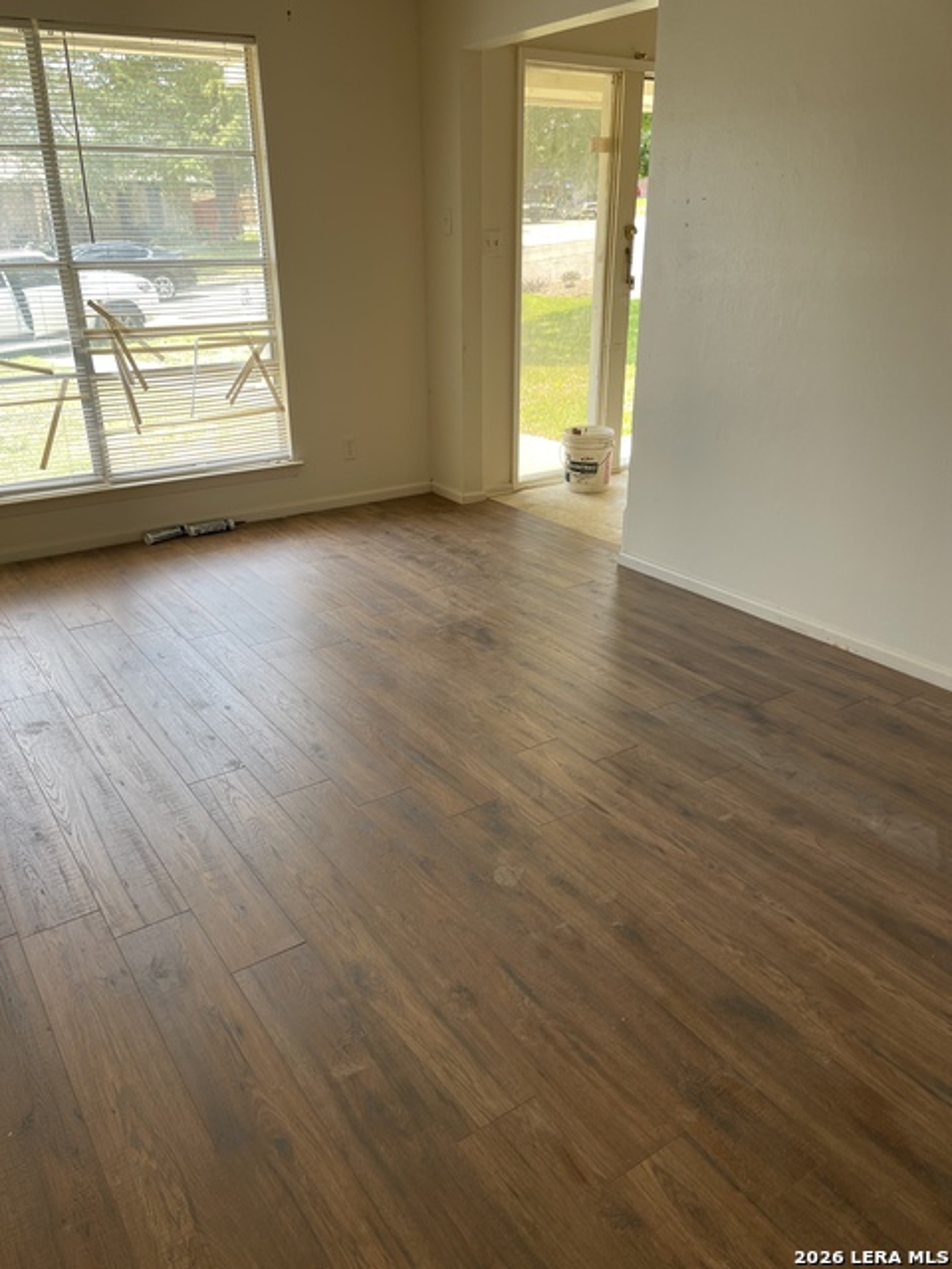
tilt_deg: -22.8
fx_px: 953
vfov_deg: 67.3
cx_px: 476
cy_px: 634
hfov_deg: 53.1
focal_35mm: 26
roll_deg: +1.4
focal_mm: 5.1
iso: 32
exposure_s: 1/130
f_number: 1.6
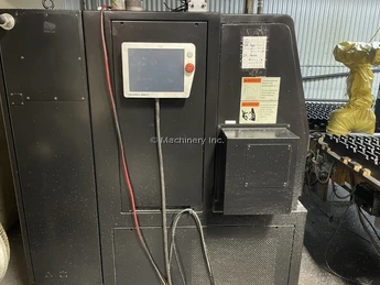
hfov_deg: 61.6
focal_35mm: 29
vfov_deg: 48.2
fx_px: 318
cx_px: 185
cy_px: 152
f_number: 1.6
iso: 640
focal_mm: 5.1
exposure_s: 1/30
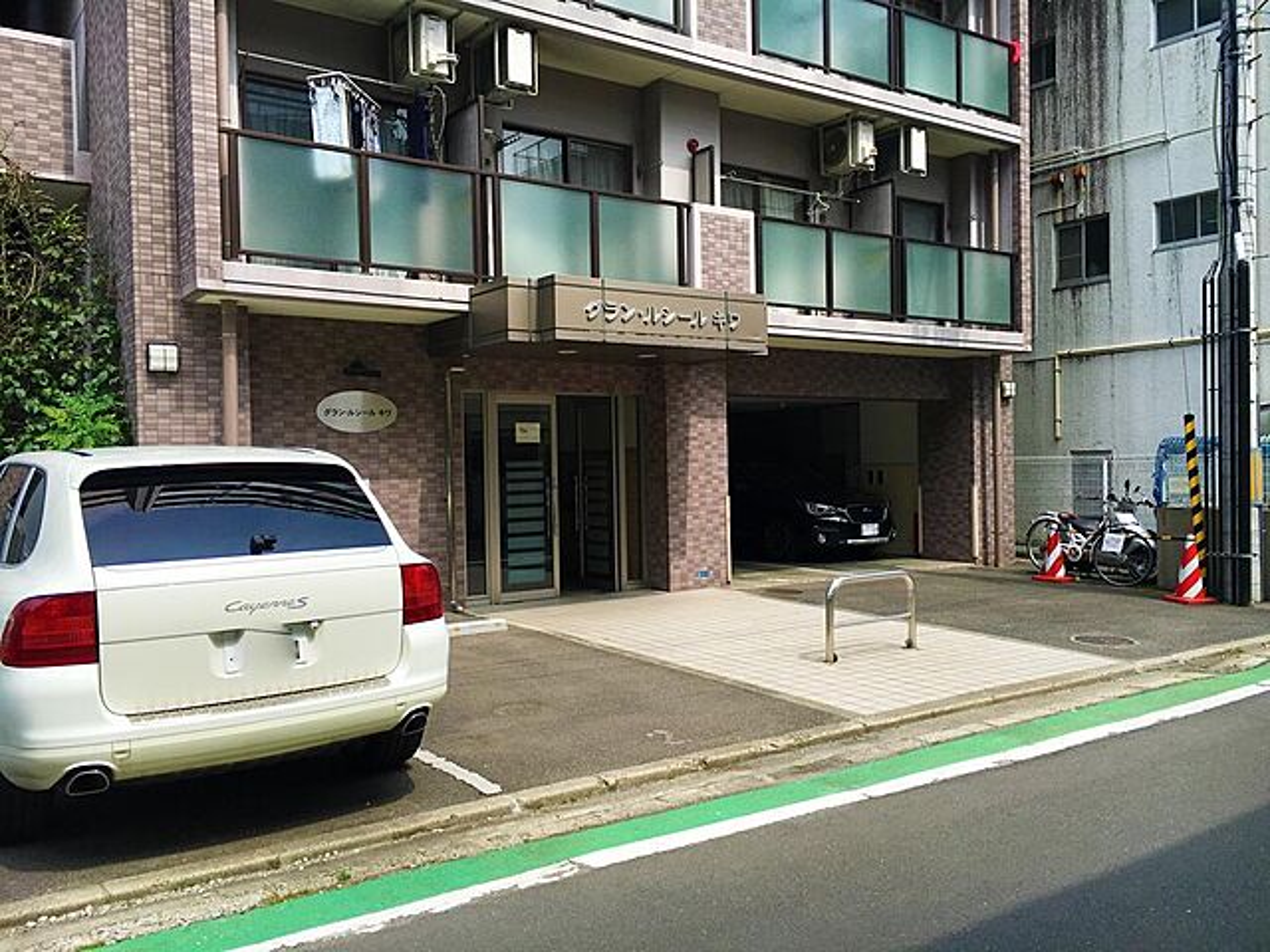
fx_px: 1064
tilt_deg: -0.3
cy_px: 476
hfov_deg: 61.7
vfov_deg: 48.2
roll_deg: +0.6
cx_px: 635
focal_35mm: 29
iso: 25
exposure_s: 1/1261
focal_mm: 4.15
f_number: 2.2
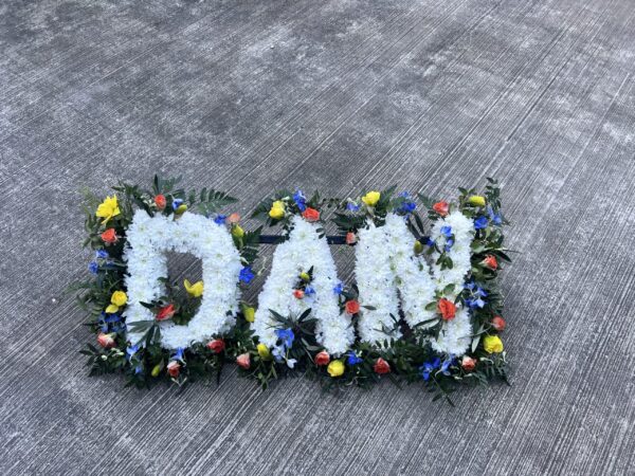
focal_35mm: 26
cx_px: 318
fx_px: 477
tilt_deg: -56.3
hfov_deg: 67.3
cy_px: 238
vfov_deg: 53.1
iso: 40
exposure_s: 1/279
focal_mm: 5.7
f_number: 1.5
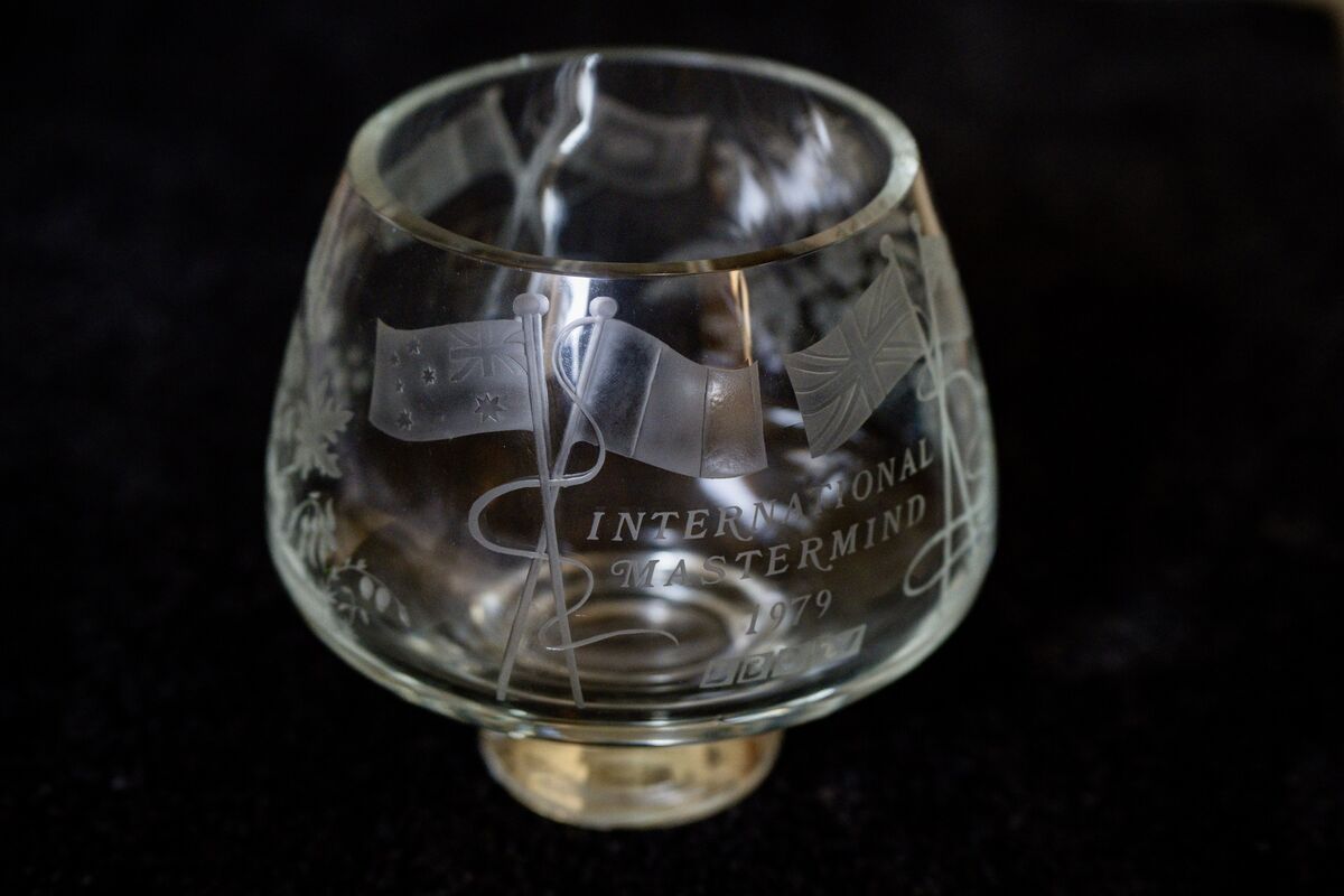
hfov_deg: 28.8
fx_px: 2613
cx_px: 672
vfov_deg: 19.5
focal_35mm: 70
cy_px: 448
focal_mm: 70
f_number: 3.5
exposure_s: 1/125
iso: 2500
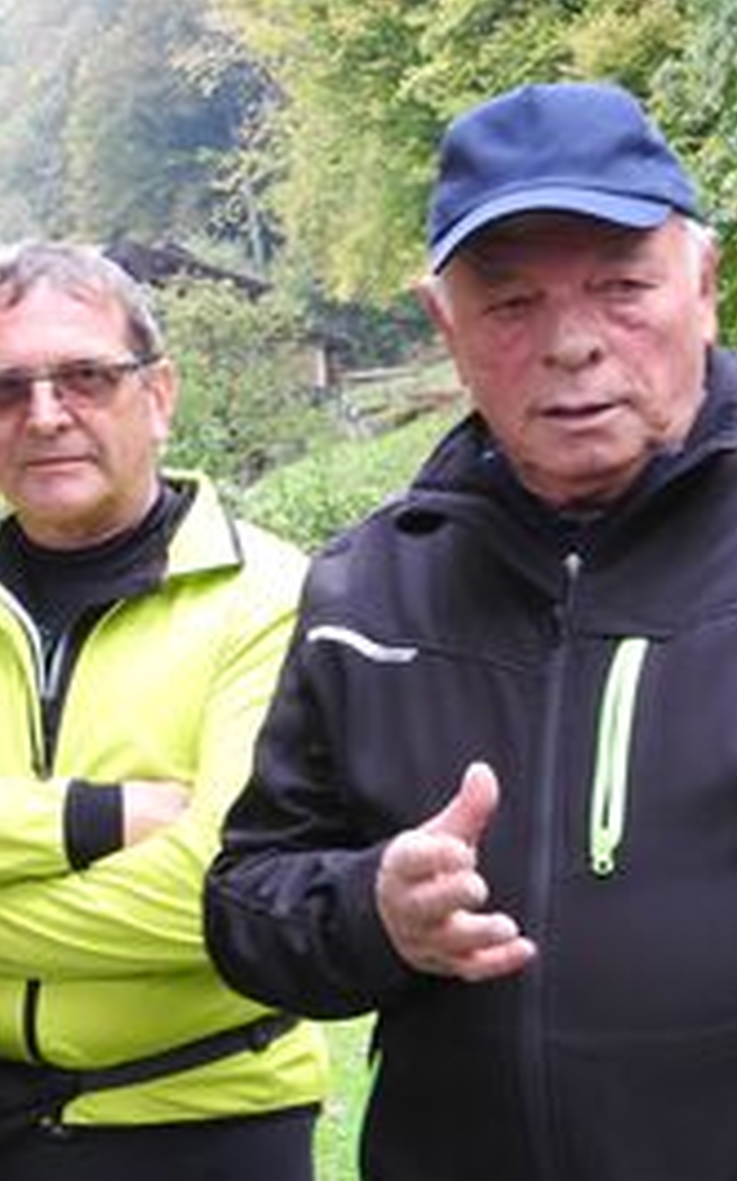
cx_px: 484
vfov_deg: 24.0
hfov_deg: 15.1
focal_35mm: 86
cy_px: 724
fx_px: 2767
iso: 180
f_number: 4.2
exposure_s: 1/30
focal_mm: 10.7
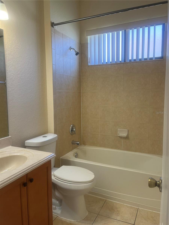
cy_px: 112
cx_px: 84
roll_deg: +0.5
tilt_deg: -1.9
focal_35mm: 26
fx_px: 169
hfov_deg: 53.1
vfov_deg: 67.3
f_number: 1.6
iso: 64
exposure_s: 1/120
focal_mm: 5.1
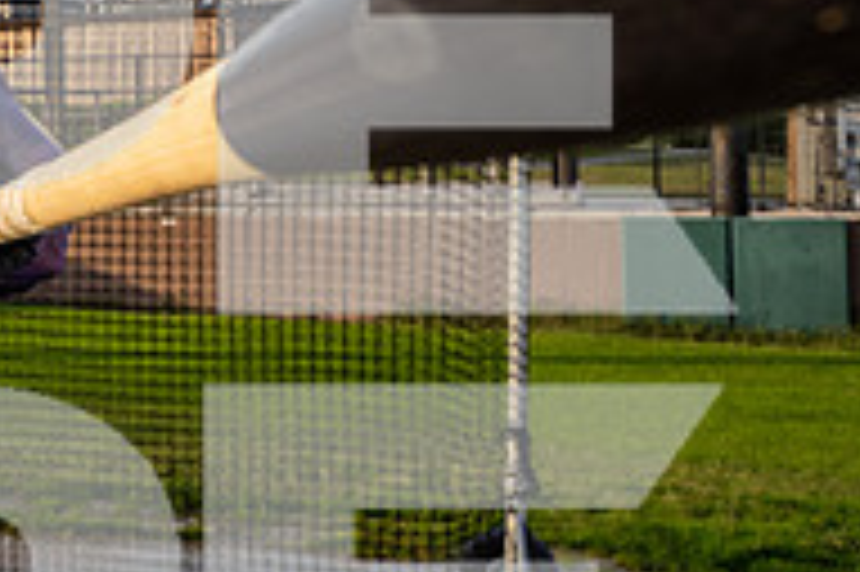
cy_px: 79
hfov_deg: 22.8
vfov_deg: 18.4
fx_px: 1742
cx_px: -410
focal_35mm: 73
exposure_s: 1/320
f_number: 6.3
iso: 250
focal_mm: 24
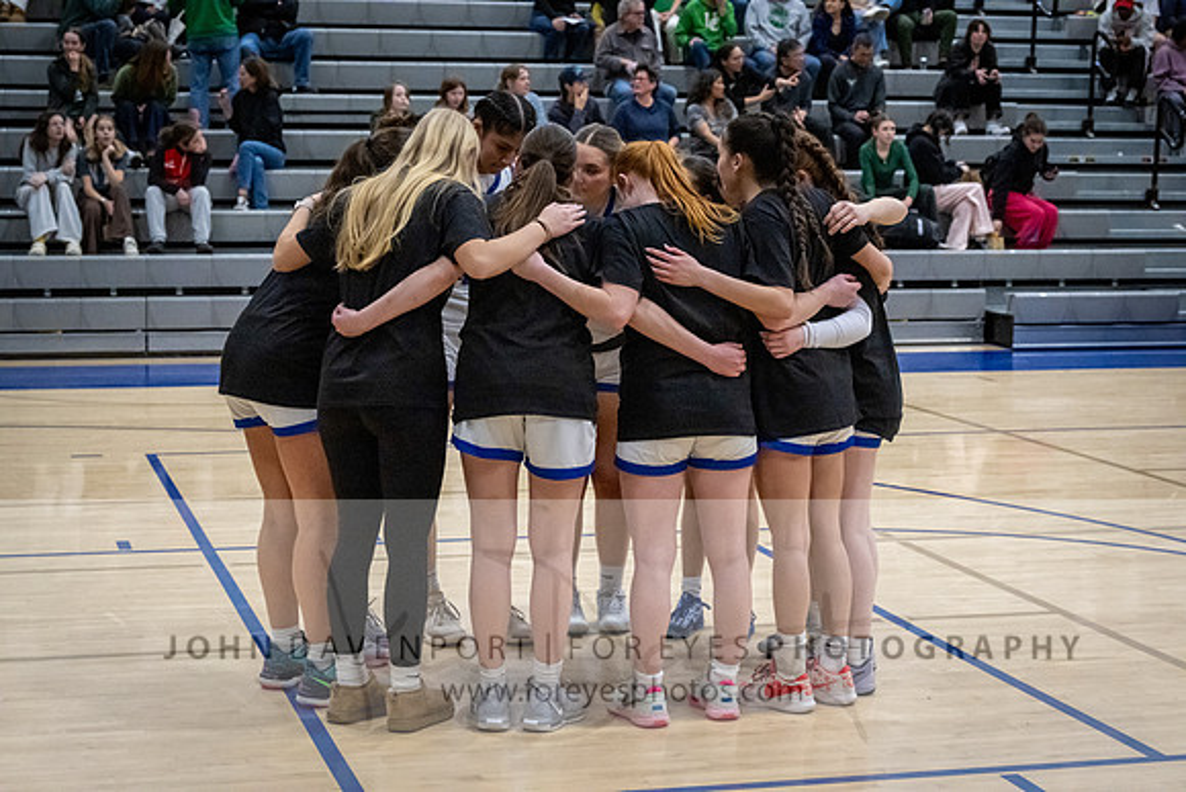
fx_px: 2307
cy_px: 396
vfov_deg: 19.5
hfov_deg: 28.8
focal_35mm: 70
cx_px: 593
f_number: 7.1
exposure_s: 1/500
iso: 20000
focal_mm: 70
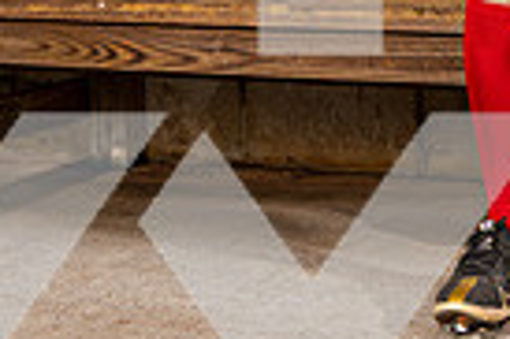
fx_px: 1740
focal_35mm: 123
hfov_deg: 16.4
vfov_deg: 10.8
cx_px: 476
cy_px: -140
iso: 100
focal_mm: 29
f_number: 5.6
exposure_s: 1/250
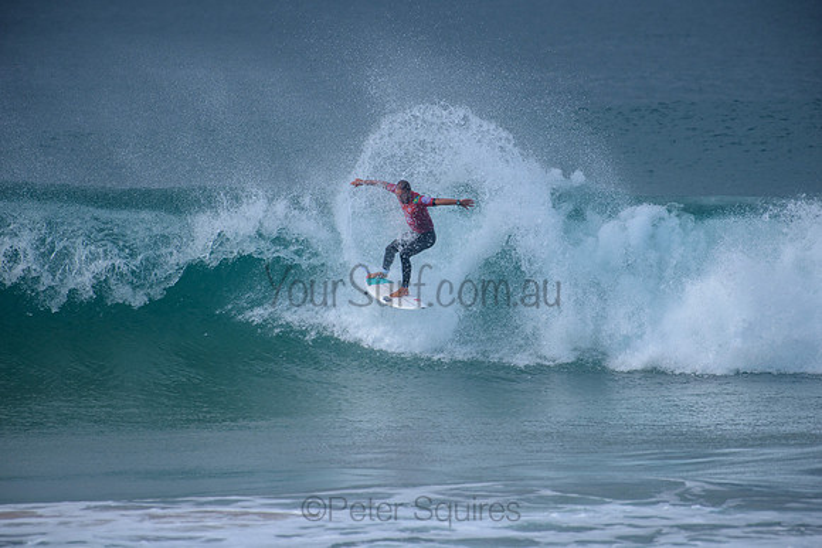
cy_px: 274
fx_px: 11618
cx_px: 411
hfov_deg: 4.1
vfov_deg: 2.7
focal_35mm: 509
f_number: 5.6
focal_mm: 500
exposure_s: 1/2000
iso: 400
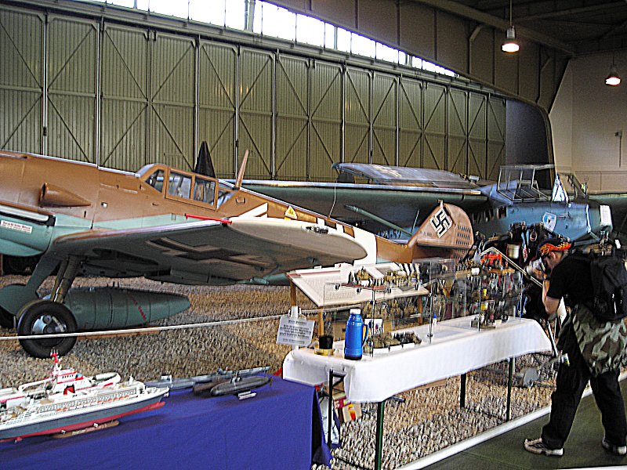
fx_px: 688
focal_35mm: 38
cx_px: 314
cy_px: 235
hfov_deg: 49.0
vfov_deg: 37.7
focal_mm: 6.3
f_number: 3.2
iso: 50
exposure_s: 1/12.4
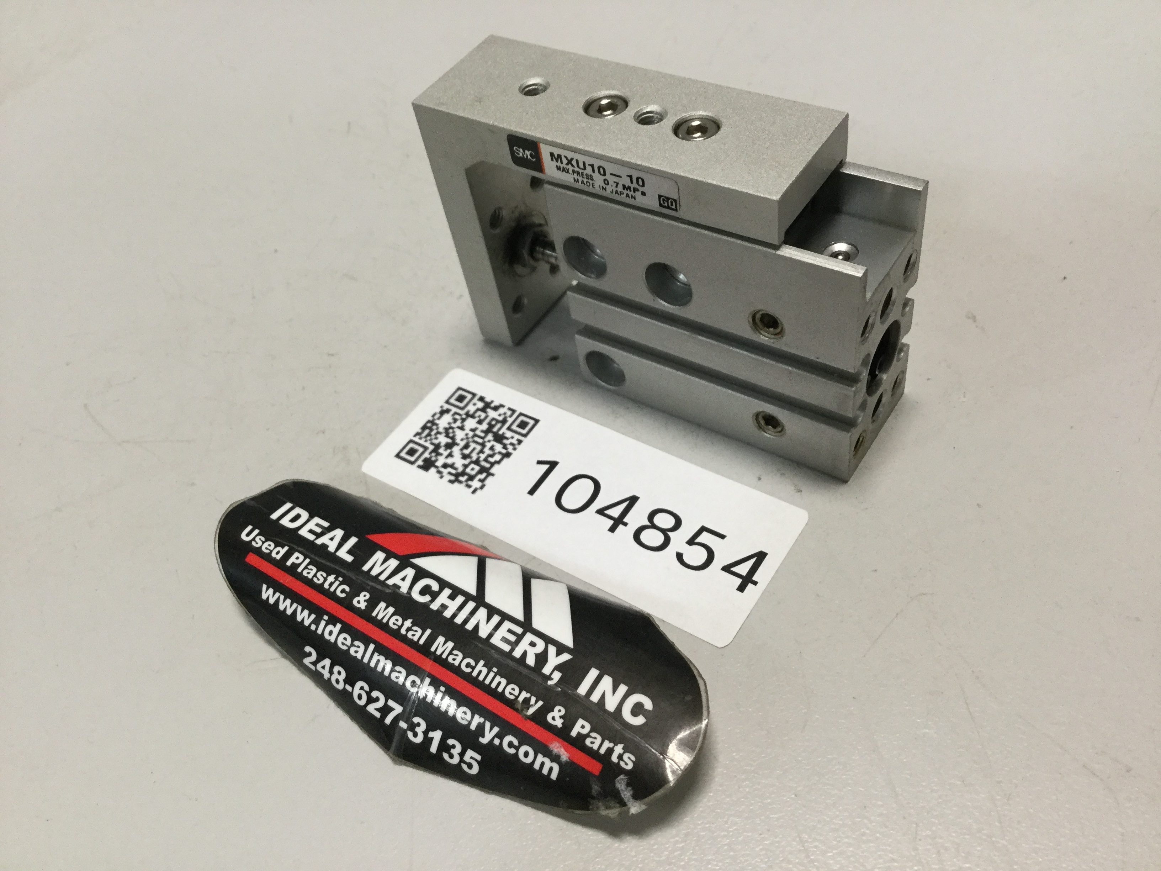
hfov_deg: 58.4
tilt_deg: -48.8
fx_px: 1040
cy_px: 436
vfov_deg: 45.4
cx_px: 580
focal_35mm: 31
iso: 40
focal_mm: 3.3
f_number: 2.4
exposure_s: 1/30
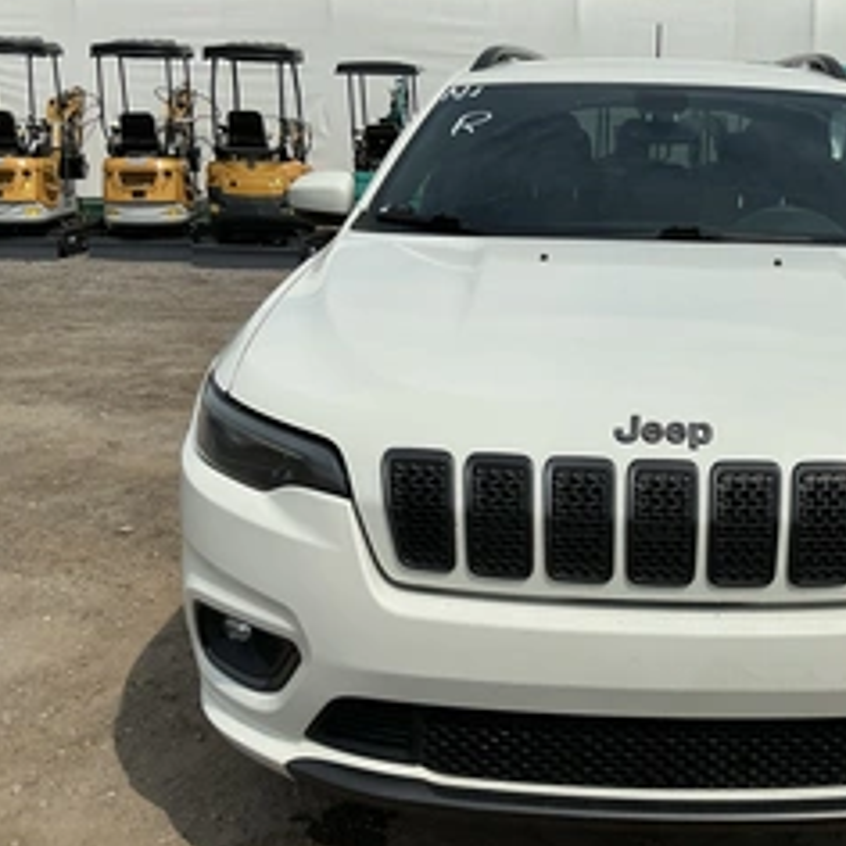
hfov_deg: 38.9
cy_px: 430
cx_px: 642
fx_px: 1161
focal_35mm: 42
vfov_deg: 40.0
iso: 25
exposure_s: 1/3788
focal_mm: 3
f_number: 1.8
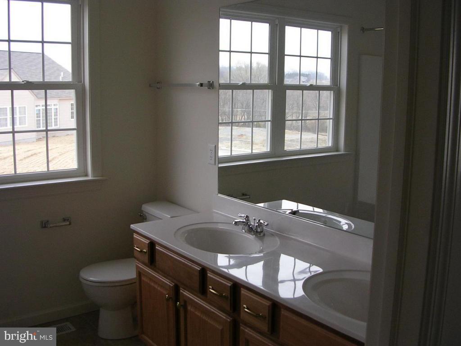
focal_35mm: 38
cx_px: 230
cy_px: 173
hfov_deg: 49.0
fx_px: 506
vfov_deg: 37.7
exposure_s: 1/118
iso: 50
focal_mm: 5.8
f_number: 2.8
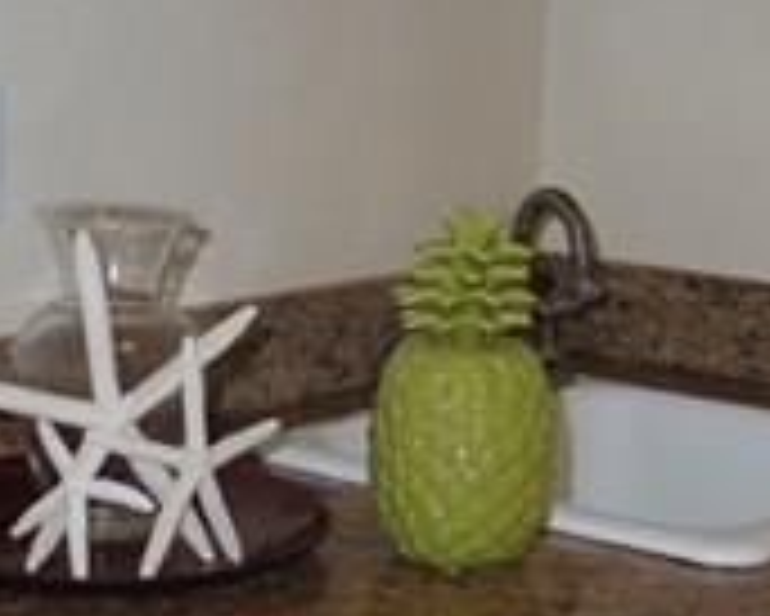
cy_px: 121
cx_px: 306
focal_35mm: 84
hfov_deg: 22.7
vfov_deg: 18.1
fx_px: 1915
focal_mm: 5
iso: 100
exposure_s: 1/60
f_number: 2.8
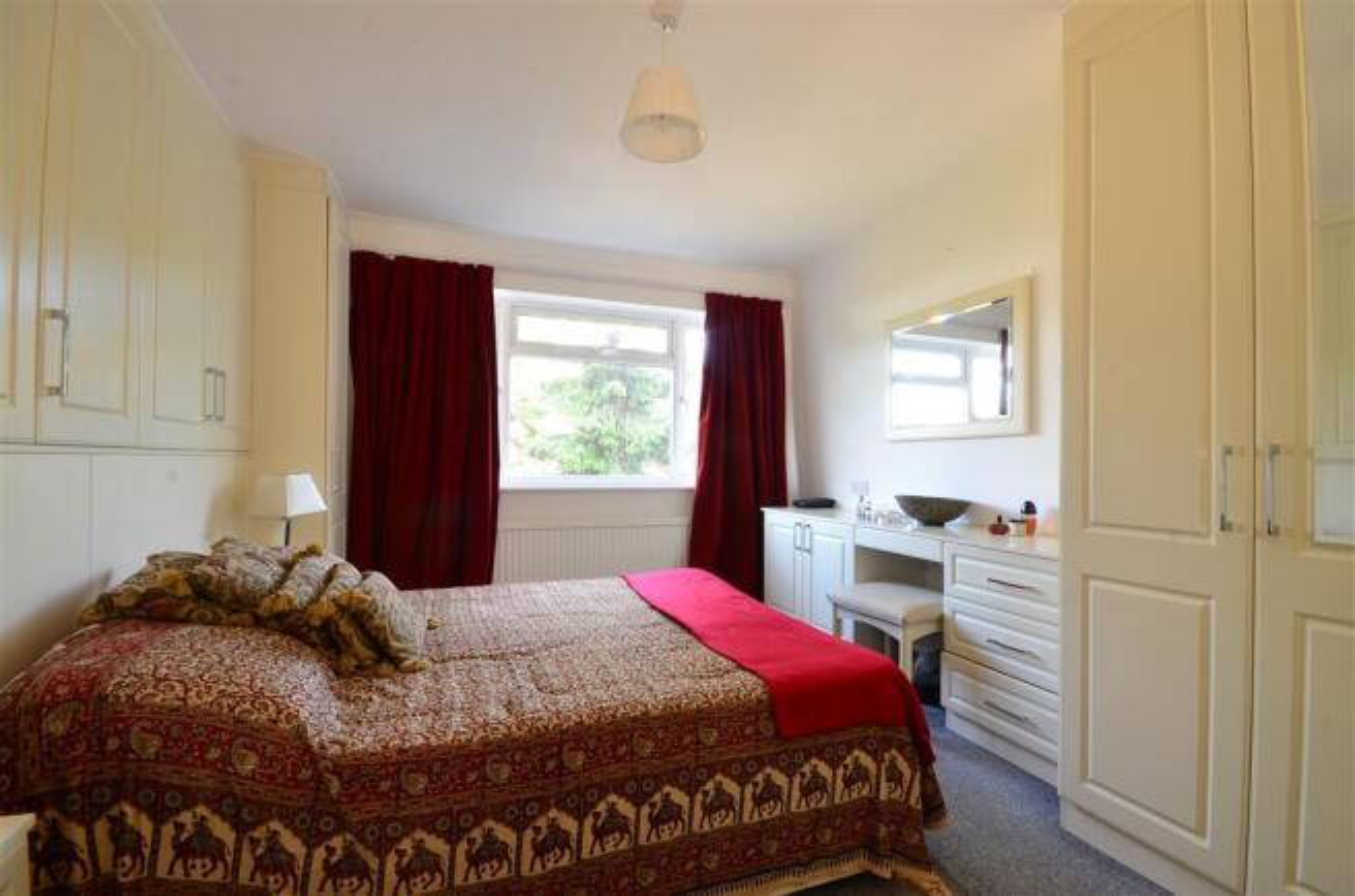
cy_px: 448
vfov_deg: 77.0
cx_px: 678
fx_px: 563
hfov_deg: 100.5
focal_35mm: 15
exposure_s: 1/4
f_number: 11
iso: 320
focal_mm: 10
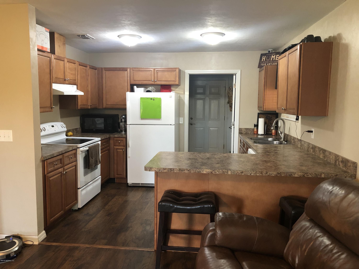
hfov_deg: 63.4
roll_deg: -0.1
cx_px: 180
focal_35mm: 28
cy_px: 134
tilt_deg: -6.7
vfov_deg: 49.7
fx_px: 290
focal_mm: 3.99
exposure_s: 1/15
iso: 64
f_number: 1.8
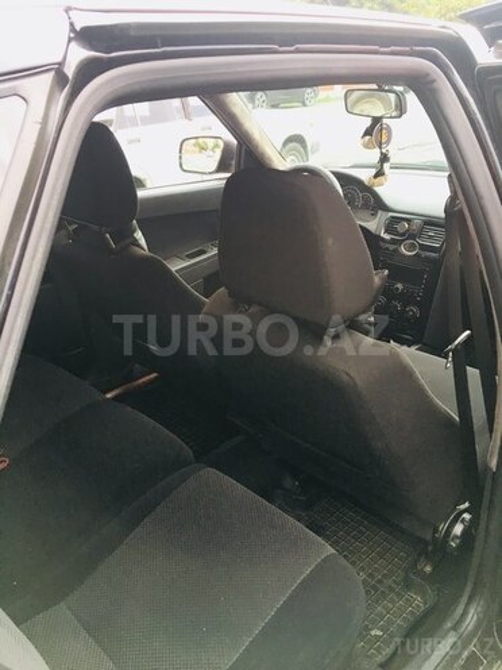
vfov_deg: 61.7
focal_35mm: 29
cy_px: 335
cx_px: 251
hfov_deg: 48.2
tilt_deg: -25.0
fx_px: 561
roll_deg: +2.1
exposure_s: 1/33
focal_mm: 4.15
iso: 40
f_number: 2.2
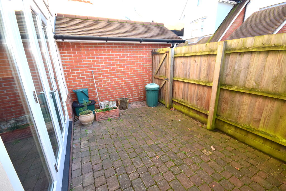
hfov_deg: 100.4
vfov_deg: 77.3
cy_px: 96
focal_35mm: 15
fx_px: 119
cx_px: 143
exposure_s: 1/100
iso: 800
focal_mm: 10
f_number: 9
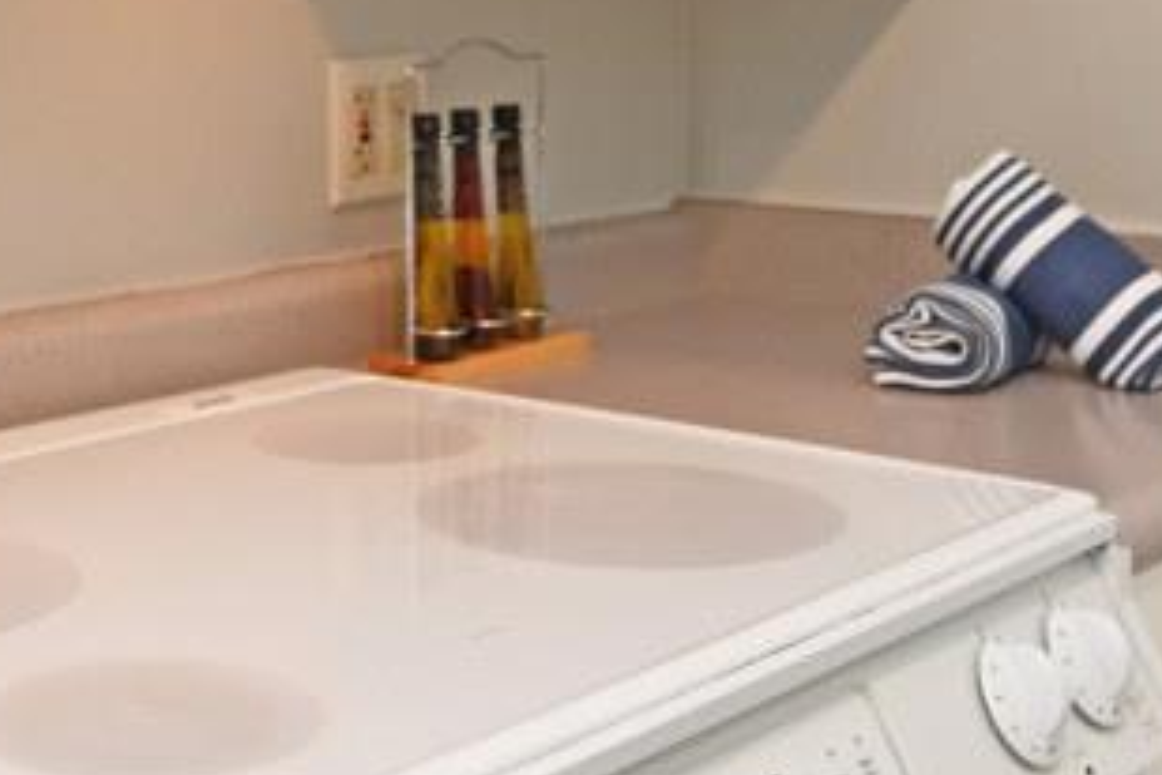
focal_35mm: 68
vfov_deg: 19.4
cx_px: 241
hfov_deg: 29.0
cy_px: -11
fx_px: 2195
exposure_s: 1/60
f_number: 4
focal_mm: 14
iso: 320
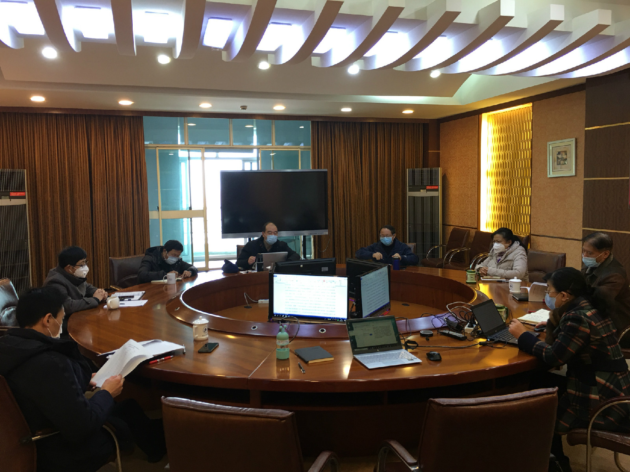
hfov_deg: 61.7
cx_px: 315
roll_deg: +0.5
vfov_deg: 48.2
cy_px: 236
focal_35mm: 29
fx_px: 528
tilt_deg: -4.4
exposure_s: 1/17
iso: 40
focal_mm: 4.15
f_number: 2.2
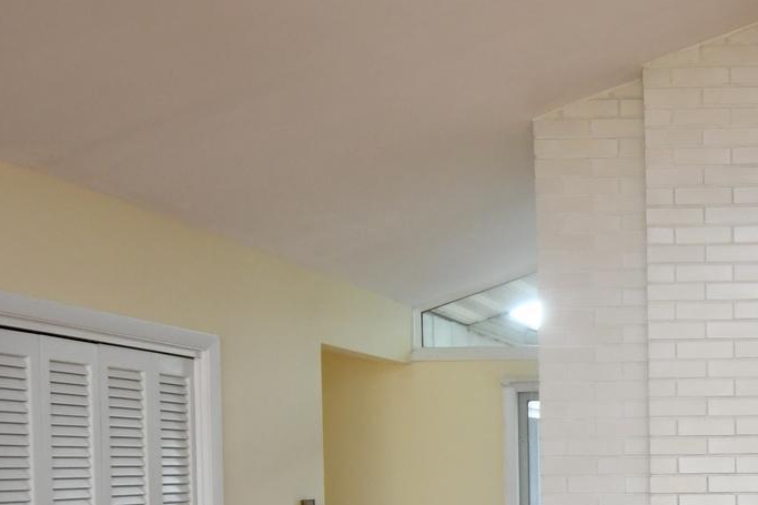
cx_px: 811
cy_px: 471
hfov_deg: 37.4
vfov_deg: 28.5
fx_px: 947
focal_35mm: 45
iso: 800
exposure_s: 1/125
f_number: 4.5
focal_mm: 10
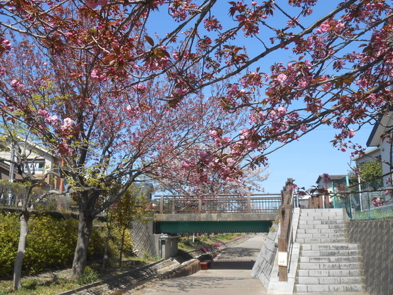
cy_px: 148
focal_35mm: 38
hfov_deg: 49.0
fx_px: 431
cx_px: 196
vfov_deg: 37.7
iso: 80
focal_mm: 6.8
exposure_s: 1/500
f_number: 4.2
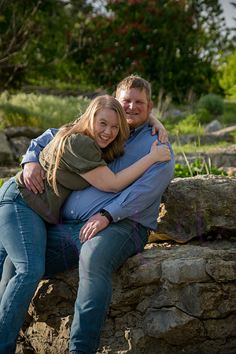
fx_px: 983
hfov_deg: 13.7
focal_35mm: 100
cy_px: 177
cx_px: 118
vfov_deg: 20.4
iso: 800
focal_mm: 100
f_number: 5.6
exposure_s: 1/800
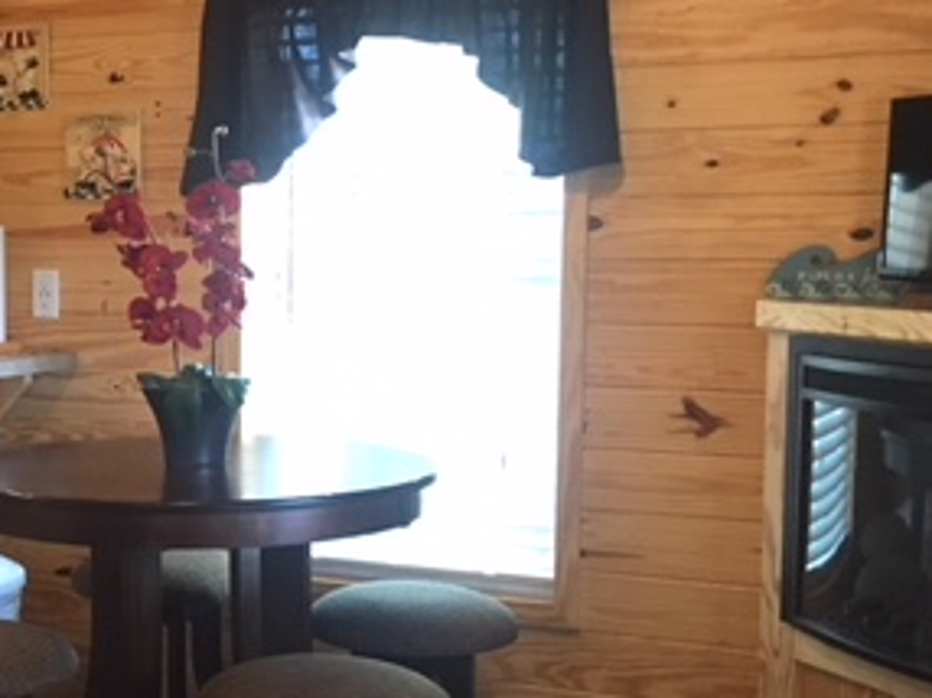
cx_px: 163
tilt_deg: -5.2
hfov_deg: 29.1
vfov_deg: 22.5
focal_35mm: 65
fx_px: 1749
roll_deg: +0.5
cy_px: 431
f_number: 2.2
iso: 80
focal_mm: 4.15
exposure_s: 1/15
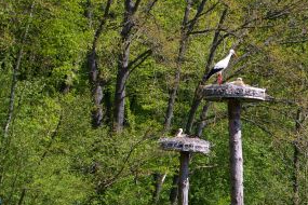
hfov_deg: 11.0
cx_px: 320
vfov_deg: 7.4
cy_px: 163
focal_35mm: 185
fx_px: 1584
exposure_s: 1/350
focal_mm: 55
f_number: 8
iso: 200
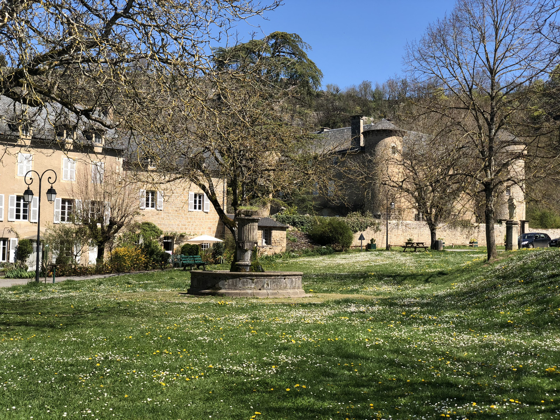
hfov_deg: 36.8
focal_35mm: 52
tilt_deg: +4.7
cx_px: 280
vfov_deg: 28.0
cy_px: 210
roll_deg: -0.2
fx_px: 841
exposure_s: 1/750
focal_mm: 6
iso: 16
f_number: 2.4
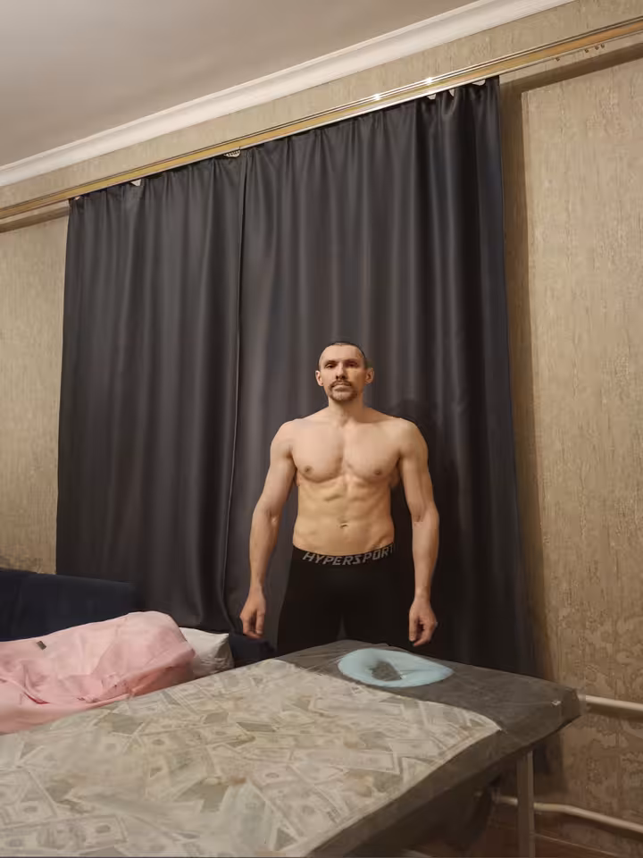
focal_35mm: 24
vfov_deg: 71.6
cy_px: 429
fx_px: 594
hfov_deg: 56.8
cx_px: 322
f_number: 1.7
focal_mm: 5.24
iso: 3700
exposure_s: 1/20
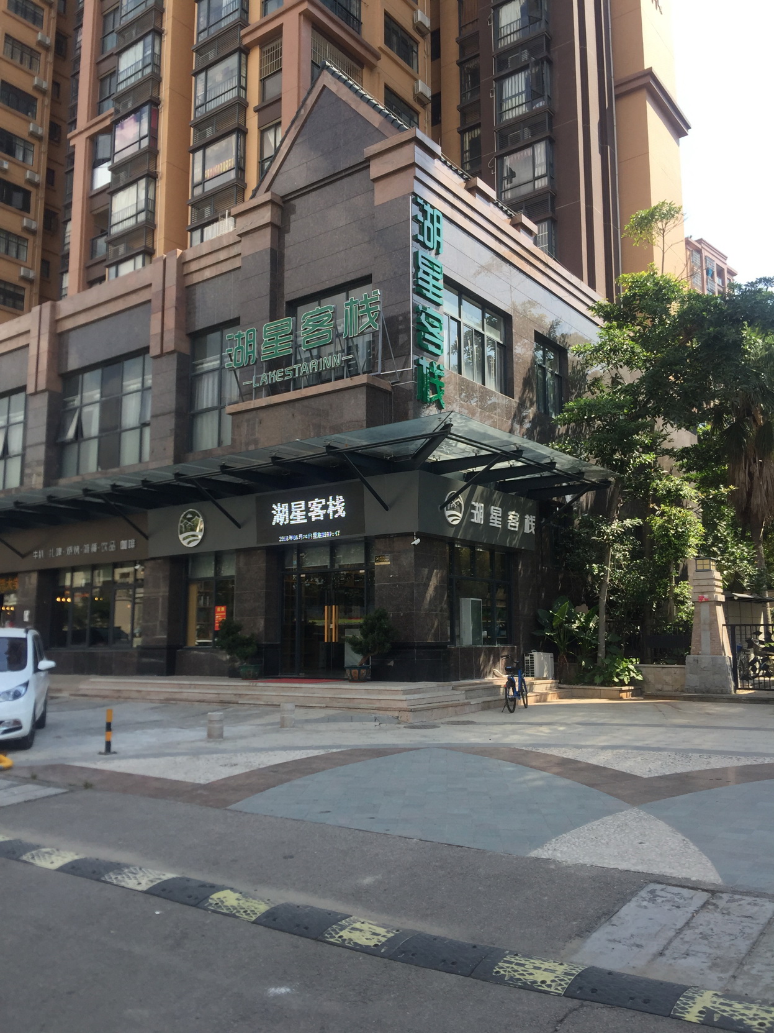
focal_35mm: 29
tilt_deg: +8.0
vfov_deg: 61.7
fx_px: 865
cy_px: 516
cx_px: 387
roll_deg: +0.8
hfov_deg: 48.2
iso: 32
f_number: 2.2
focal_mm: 4.15
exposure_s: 1/920
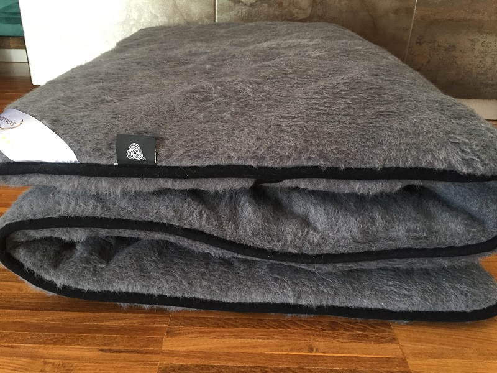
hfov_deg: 61.7
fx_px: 416
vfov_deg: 48.2
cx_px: 248
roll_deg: -2.5
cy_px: 186
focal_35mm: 29
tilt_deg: -24.0
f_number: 2.2
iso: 200
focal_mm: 4.15
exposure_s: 1/33
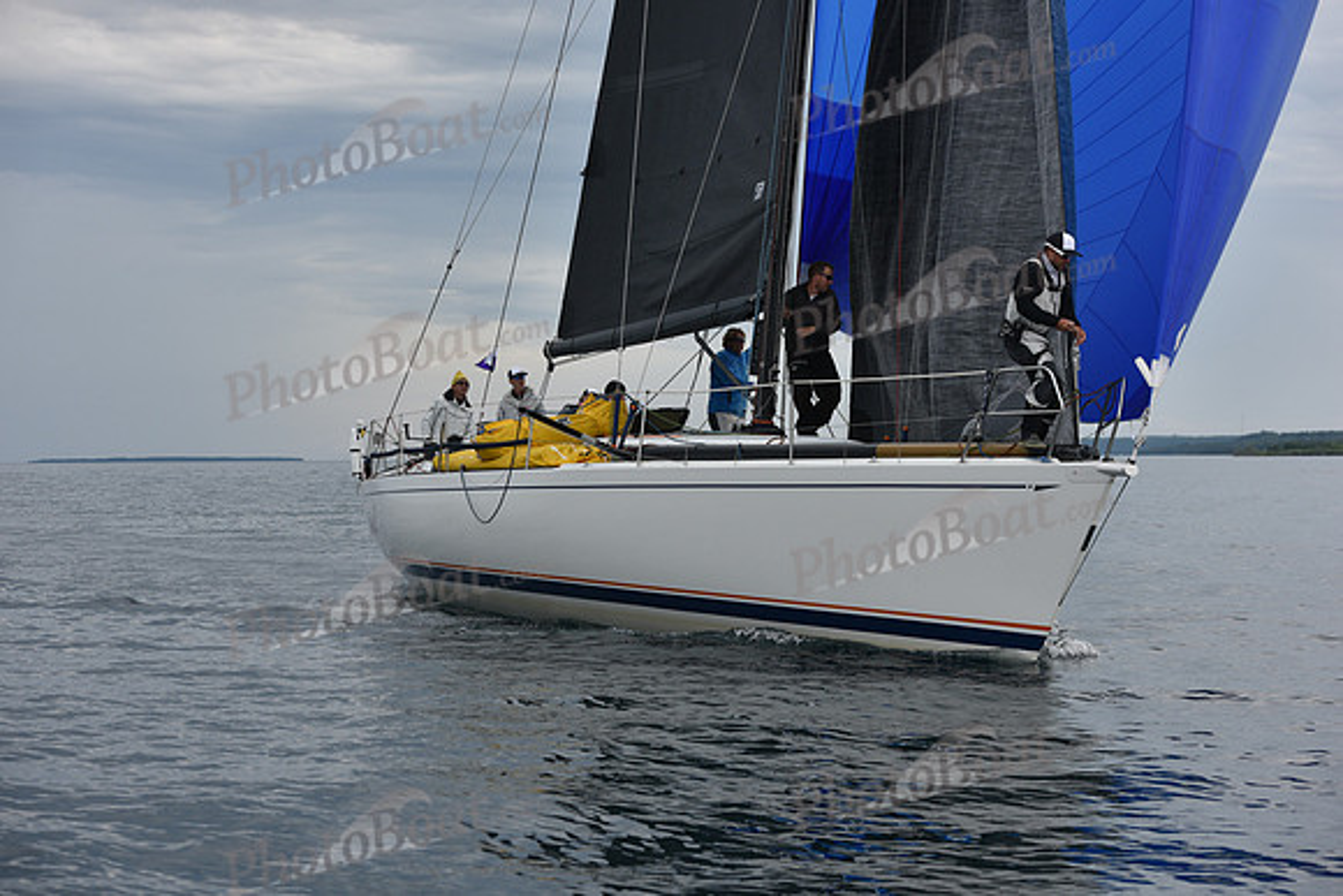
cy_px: 448
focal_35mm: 75
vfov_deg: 18.2
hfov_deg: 27.0
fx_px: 2798
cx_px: 672
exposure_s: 1/800
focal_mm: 75
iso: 250
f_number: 5.6
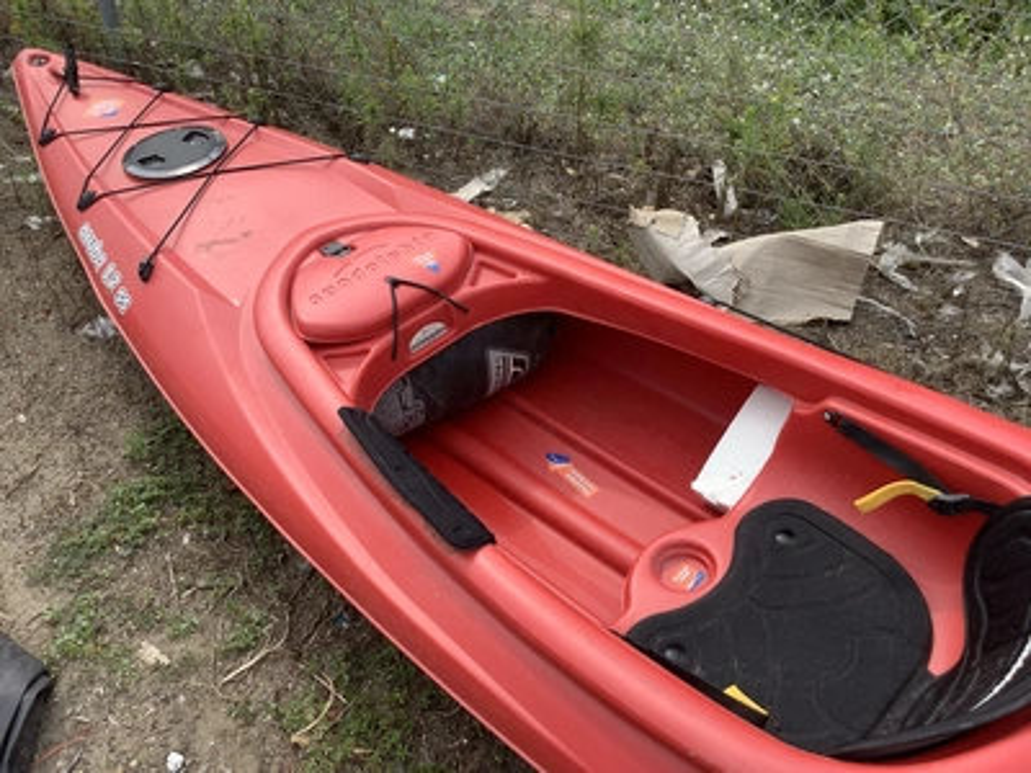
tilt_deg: -40.3
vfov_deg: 45.4
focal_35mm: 31
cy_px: 386
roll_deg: -0.9
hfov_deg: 58.4
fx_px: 923
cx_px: 516
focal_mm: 3.3
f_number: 2.4
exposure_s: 1/696
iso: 25
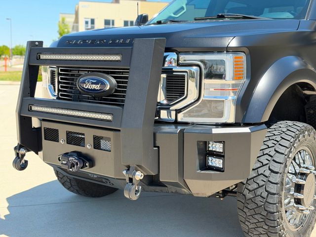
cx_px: 158
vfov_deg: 30.3
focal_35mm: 48
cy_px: 118
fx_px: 438
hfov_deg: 39.7
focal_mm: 6.76
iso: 80
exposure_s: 1/1608
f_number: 1.78
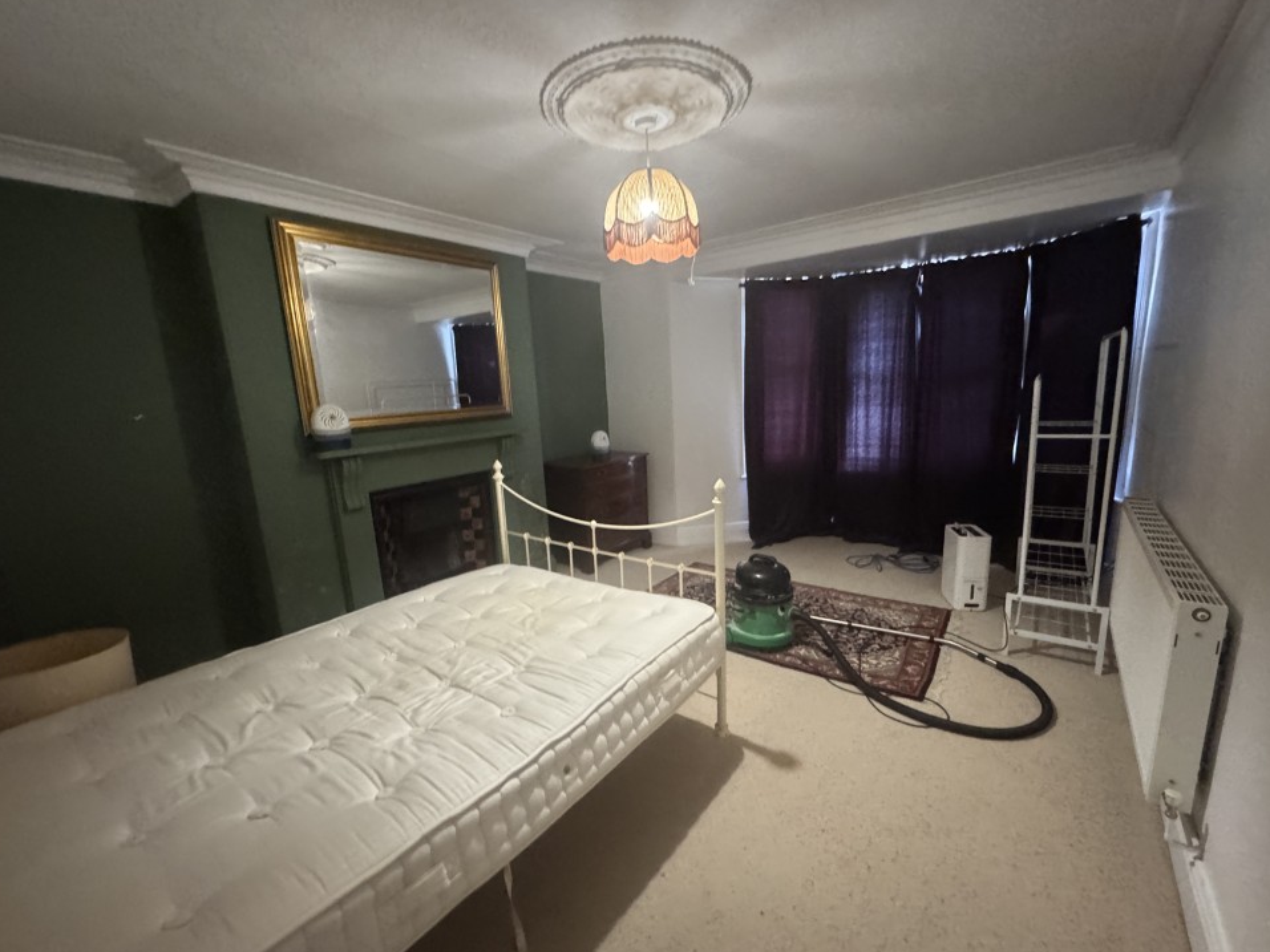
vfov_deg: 81.7
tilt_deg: -10.4
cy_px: 493
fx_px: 550
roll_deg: +3.1
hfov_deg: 98.2
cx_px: 647
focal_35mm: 15
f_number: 2.2
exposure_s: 1/60
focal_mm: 2.22
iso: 1250
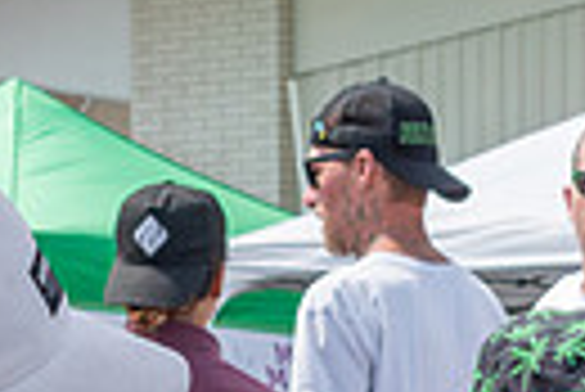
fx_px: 4181
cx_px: 237
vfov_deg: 5.3
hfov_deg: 8.0
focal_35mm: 257
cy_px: 799
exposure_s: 1/400
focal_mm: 35
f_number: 10
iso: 200
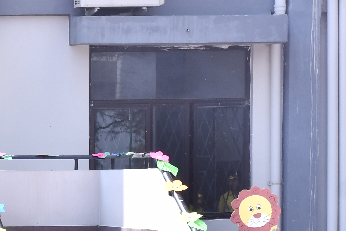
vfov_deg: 5.2
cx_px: -14
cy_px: 313
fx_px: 2508
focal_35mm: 261
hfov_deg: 7.8
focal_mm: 52
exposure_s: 1/200
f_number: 8
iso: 160
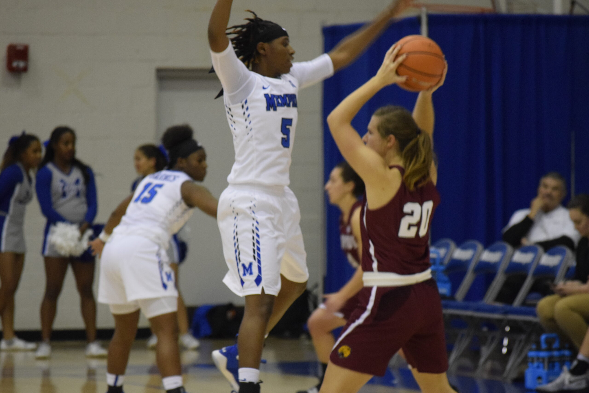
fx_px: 4908
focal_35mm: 300
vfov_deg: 4.6
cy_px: 196
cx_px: 294
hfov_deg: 6.9
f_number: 5.6
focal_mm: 200
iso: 3200
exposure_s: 1/160
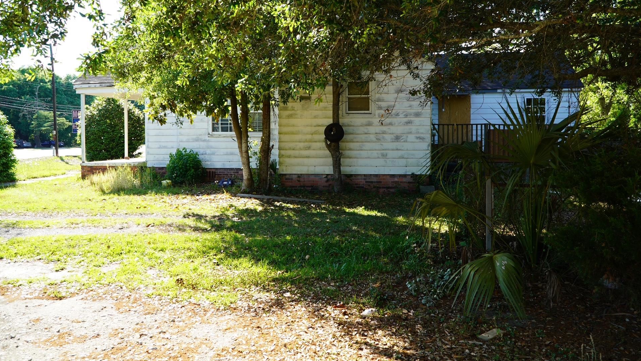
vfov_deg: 40.0
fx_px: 493
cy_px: 145
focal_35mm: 29
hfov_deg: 66.1
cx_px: 325
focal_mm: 18
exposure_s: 1/125
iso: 100
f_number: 5
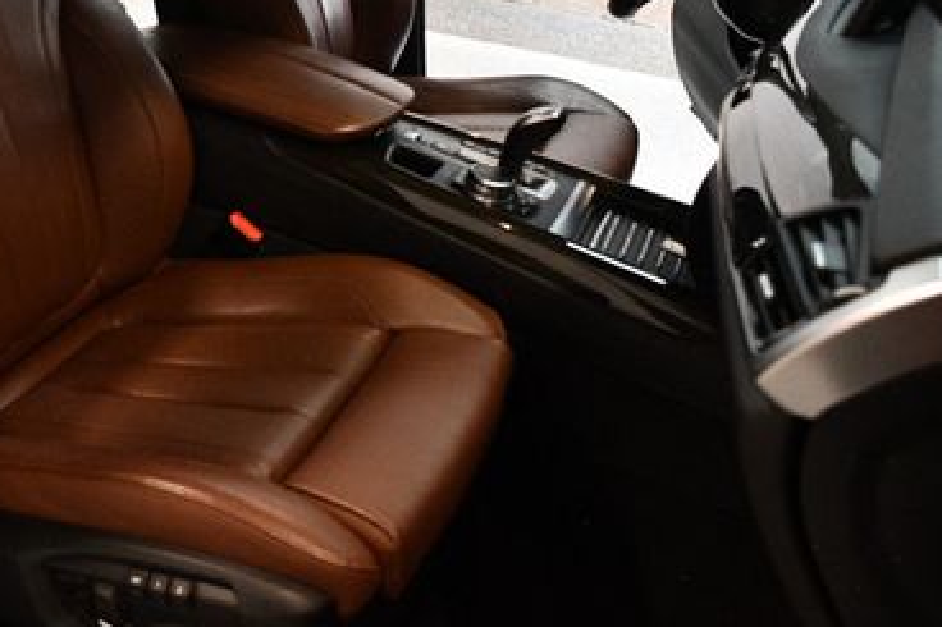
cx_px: 225
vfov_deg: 28.0
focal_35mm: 47
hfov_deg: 40.6
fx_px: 1229
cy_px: 128
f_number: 3.5
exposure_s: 1/125
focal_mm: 18
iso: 2800
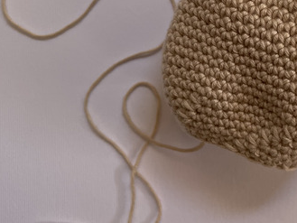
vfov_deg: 24.7
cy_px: 38
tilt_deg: -88.9
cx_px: 234
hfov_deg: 32.4
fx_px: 498
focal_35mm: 58
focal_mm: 4.2
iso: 125
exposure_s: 1/112
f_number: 1.6
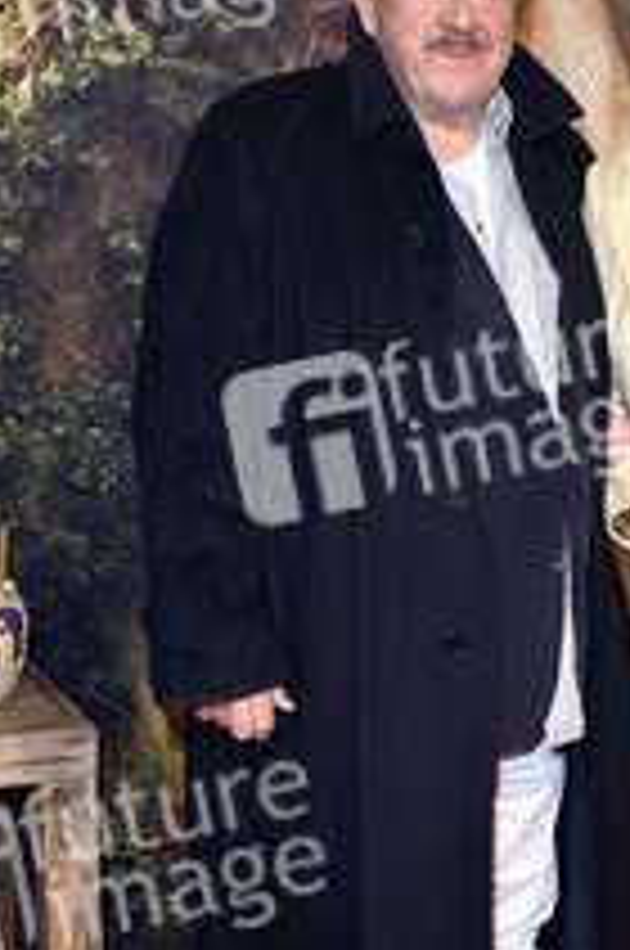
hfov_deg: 14.8
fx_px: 2396
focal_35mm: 91
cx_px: 585
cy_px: 644
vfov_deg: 22.3
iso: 400
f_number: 6.3
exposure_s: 1/60
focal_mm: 32
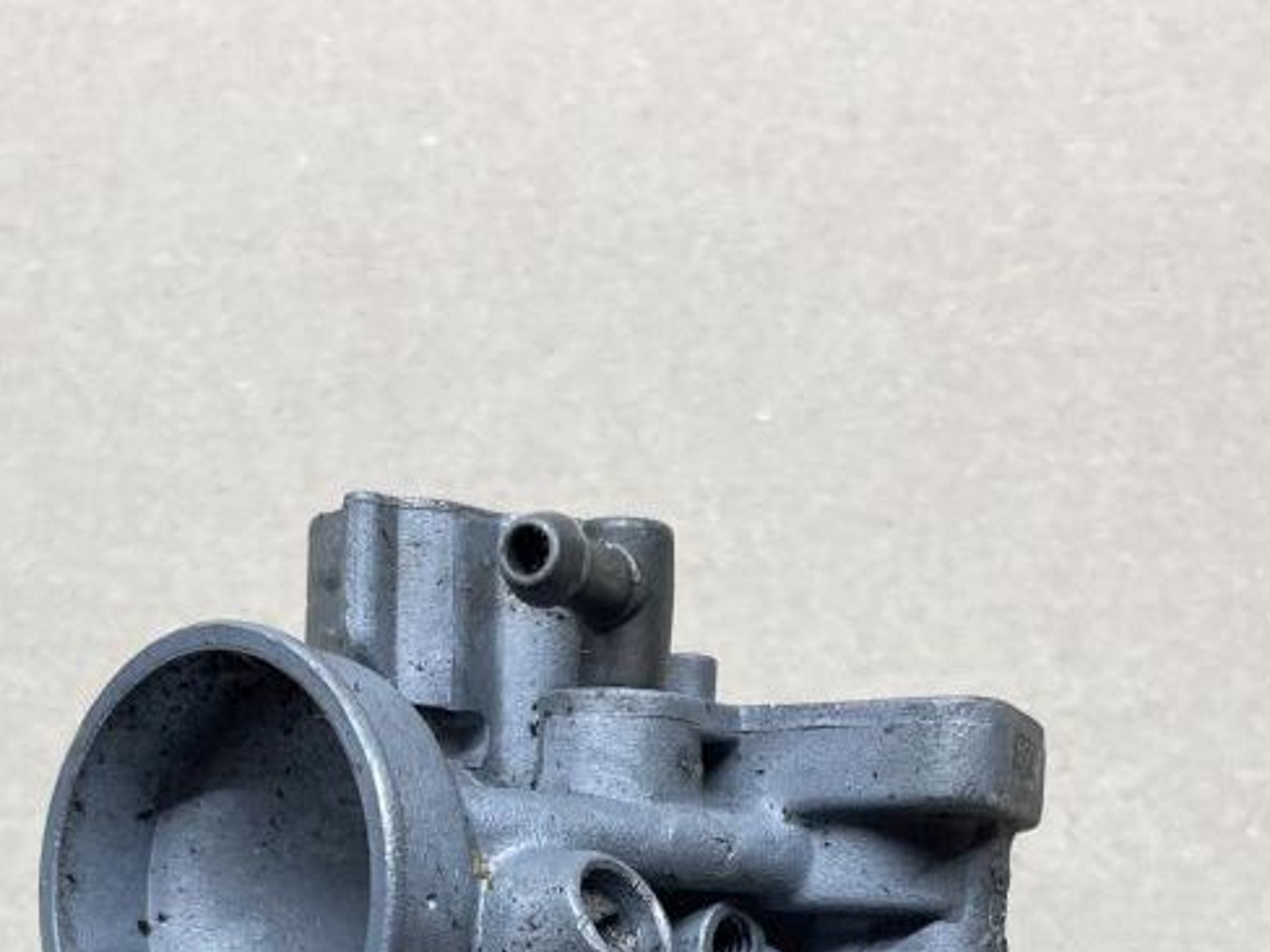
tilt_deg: -69.1
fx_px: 2348
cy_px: 1150
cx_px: 638
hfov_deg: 30.3
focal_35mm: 64
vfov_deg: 21.3
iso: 80
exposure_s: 1/100
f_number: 1.6
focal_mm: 4.2
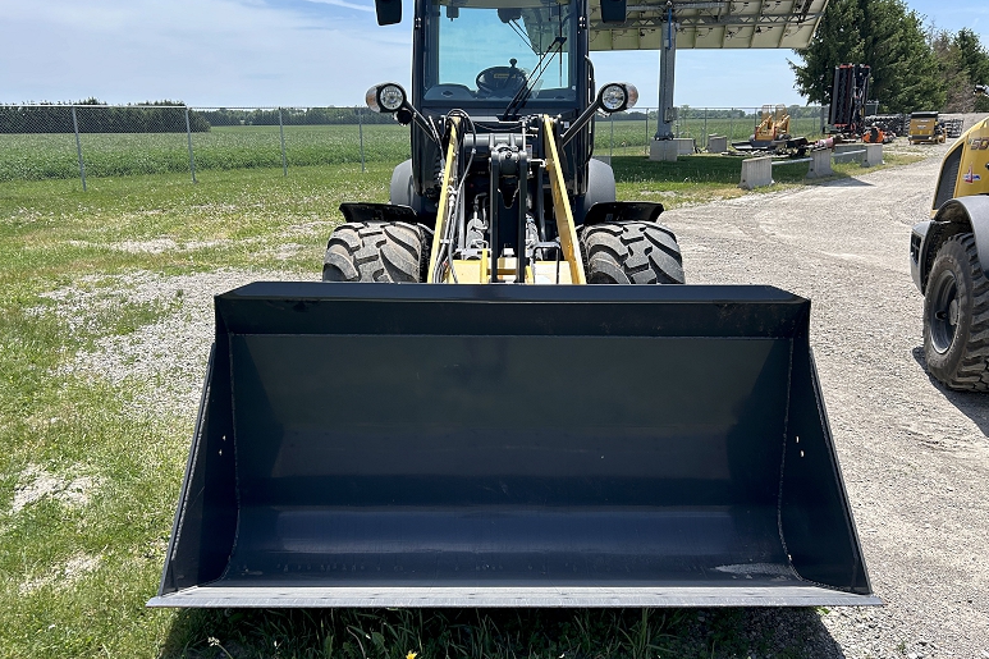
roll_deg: +1.4
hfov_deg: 65.5
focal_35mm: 28
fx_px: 769
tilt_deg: -13.8
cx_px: 503
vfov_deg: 46.4
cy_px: 316
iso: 50
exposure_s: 1/2762
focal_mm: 5.7
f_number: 1.5
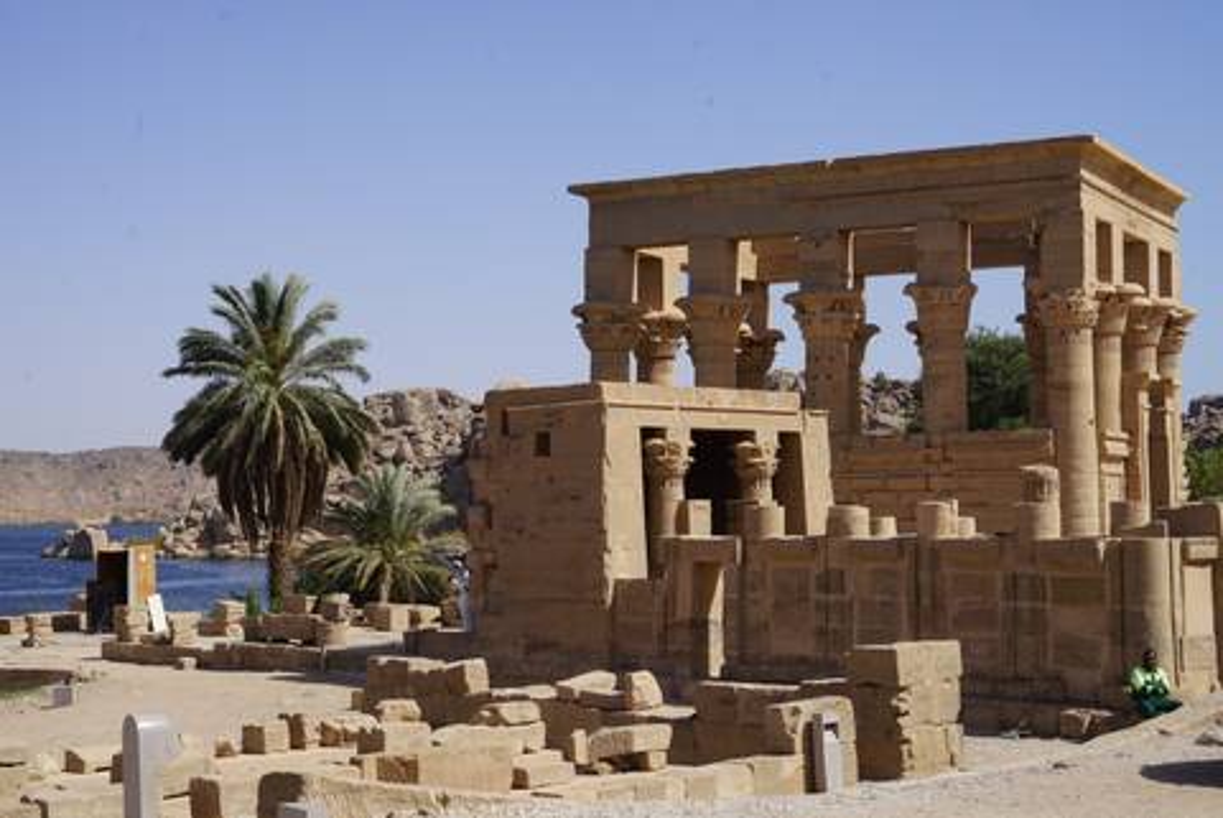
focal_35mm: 60
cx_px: 612
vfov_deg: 22.7
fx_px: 2040
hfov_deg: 33.4
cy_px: 409
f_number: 11
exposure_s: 1/200
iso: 100
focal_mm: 60
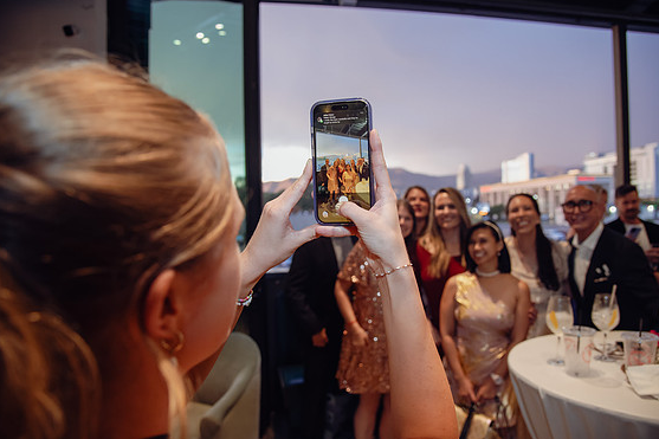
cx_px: 341
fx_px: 457
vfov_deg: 51.3
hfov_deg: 71.5
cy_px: 220
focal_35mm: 25
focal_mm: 24
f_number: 4
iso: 3200
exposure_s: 1/100
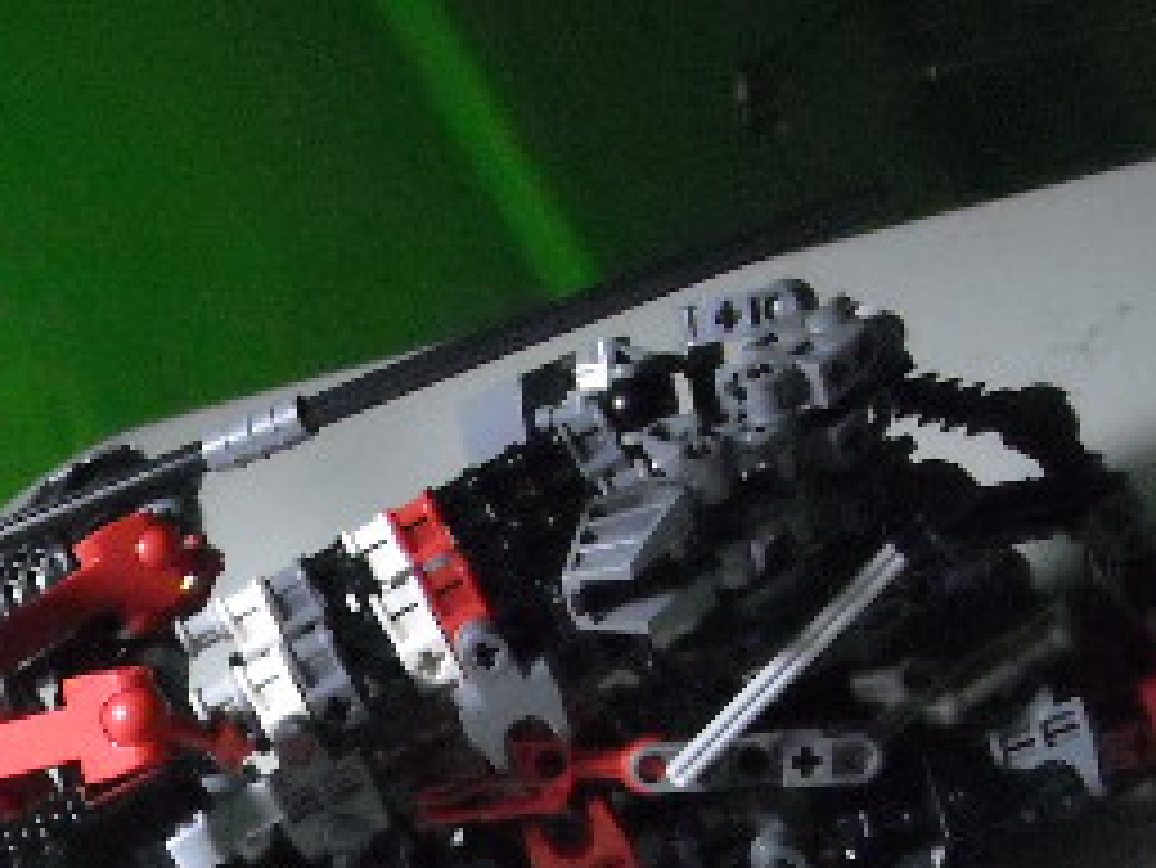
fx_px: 2907
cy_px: 931
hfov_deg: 21.8
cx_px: 45
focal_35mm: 87
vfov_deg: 16.5
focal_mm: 5.7
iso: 800
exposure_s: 1/129
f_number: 2.8
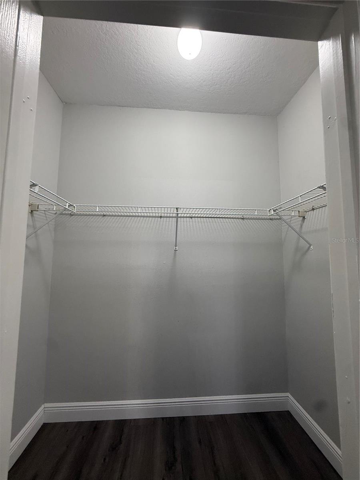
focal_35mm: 14
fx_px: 194
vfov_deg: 102.1
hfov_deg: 85.7
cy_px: 240
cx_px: 180
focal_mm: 2.22
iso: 320
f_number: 2.2
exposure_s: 1/60
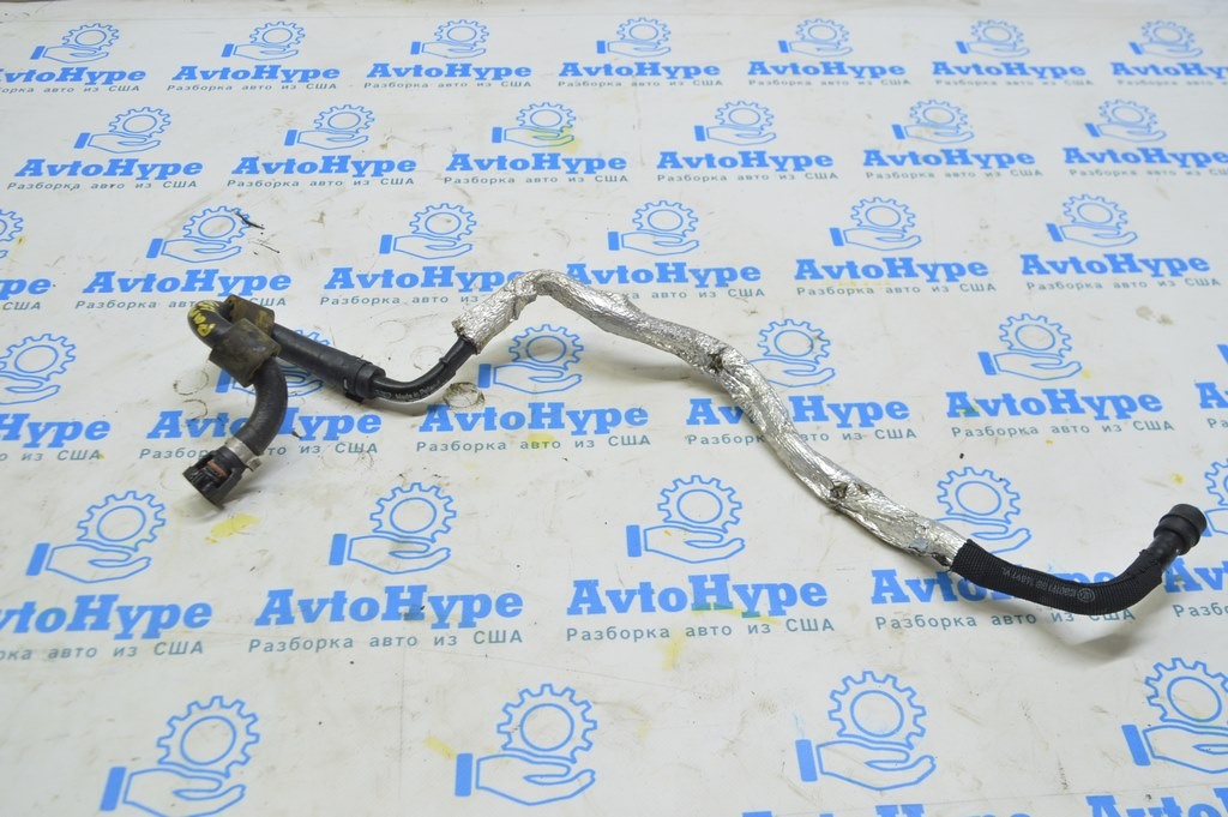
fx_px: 1125
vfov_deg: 39.9
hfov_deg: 57.3
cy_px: 408
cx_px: 614
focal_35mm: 33
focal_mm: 22
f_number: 5.6
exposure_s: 1/20
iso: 400
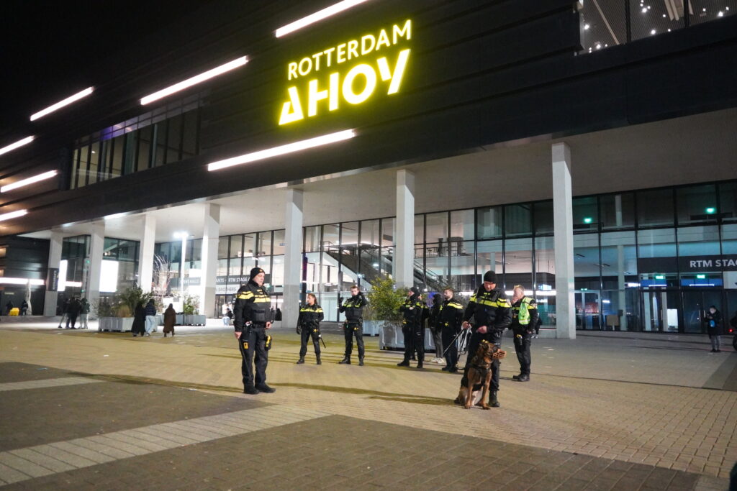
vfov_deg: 49.6
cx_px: 368
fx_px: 532
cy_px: 246
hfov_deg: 69.4
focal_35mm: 26
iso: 20000
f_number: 3.5
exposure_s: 1/80
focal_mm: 26
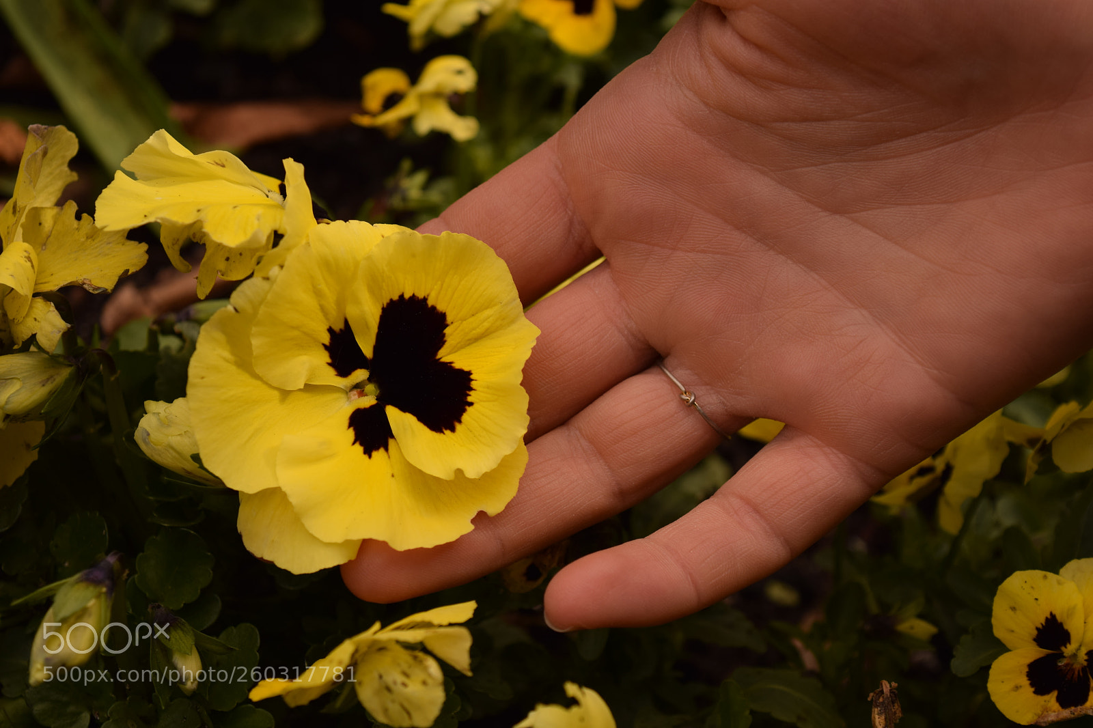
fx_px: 2504
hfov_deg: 24.6
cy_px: 364
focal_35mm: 82
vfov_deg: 16.5
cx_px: 546
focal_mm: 55
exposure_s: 1/500
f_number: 5.6
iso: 100
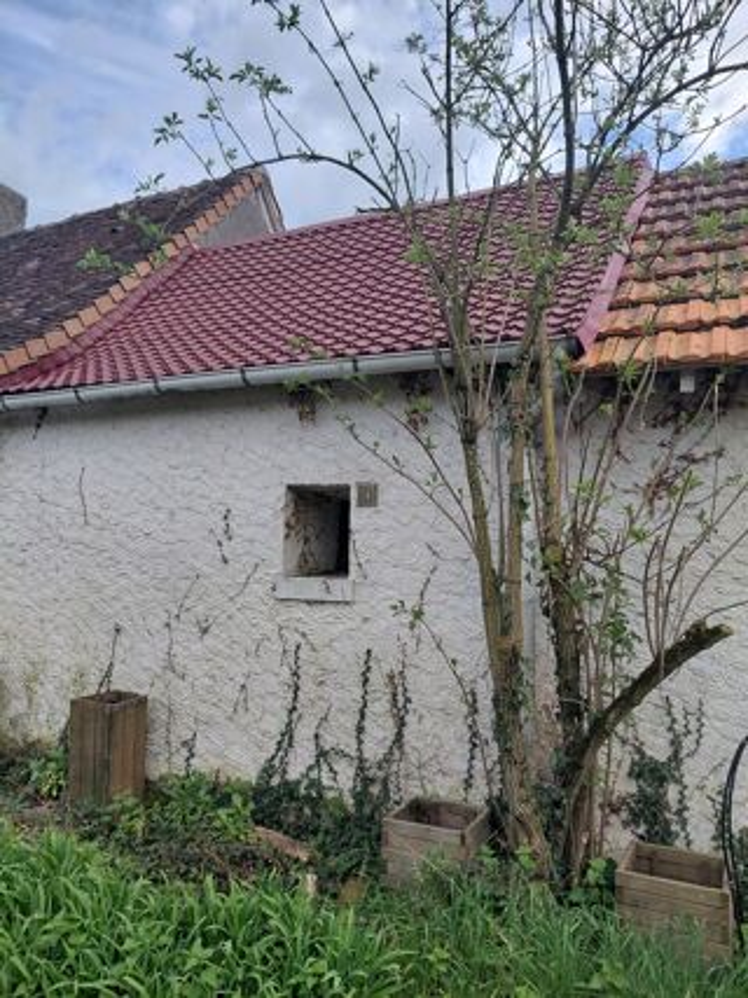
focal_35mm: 25
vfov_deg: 69.4
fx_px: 721
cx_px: 374
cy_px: 499
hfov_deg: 54.9
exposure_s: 1/684
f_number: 1.8
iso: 50
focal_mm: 4.69
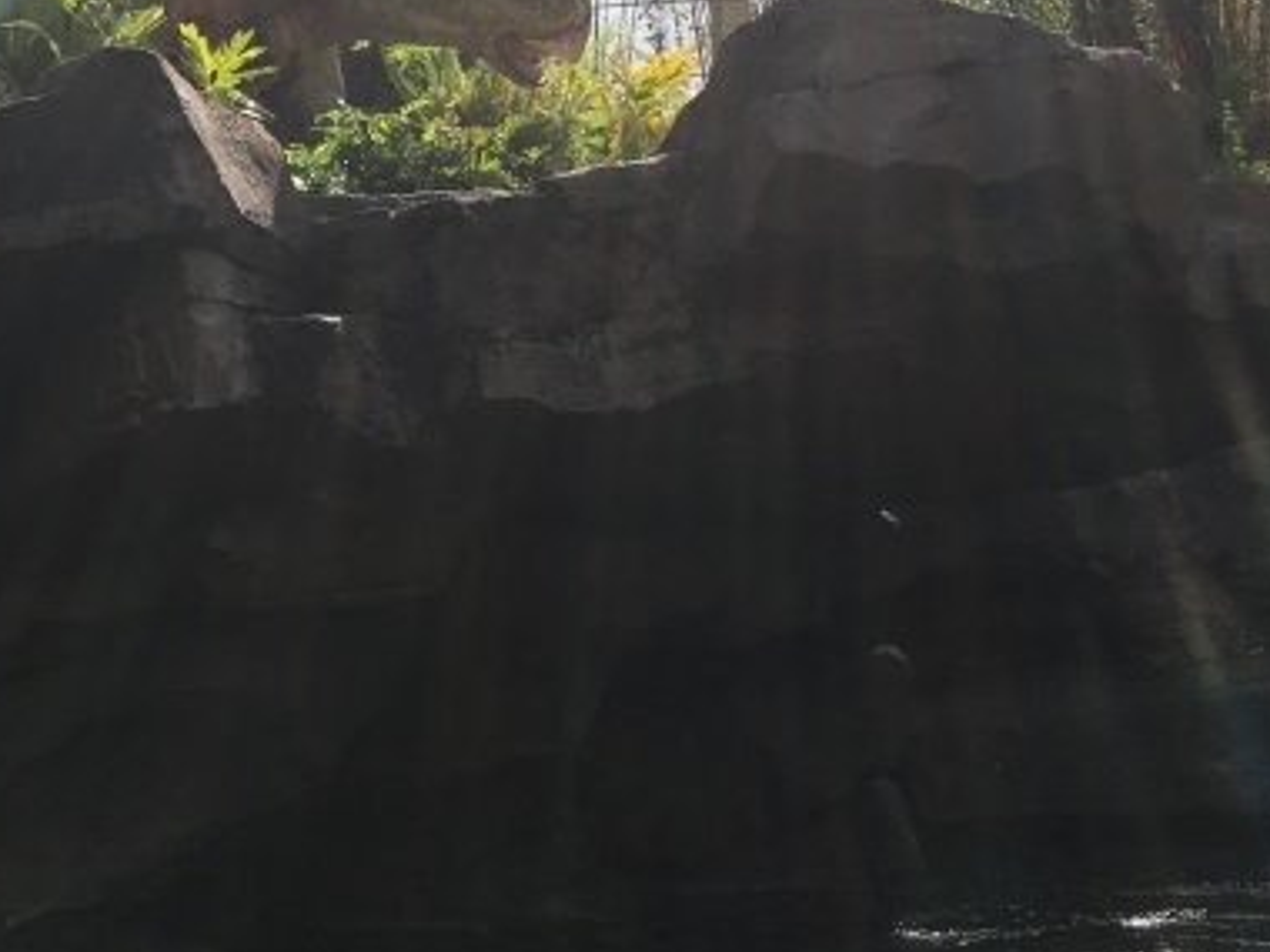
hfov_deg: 29.6
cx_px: 7
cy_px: 214
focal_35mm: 61
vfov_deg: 23.7
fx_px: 2238
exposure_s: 1/1099
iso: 25
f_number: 2.2
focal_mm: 4.15
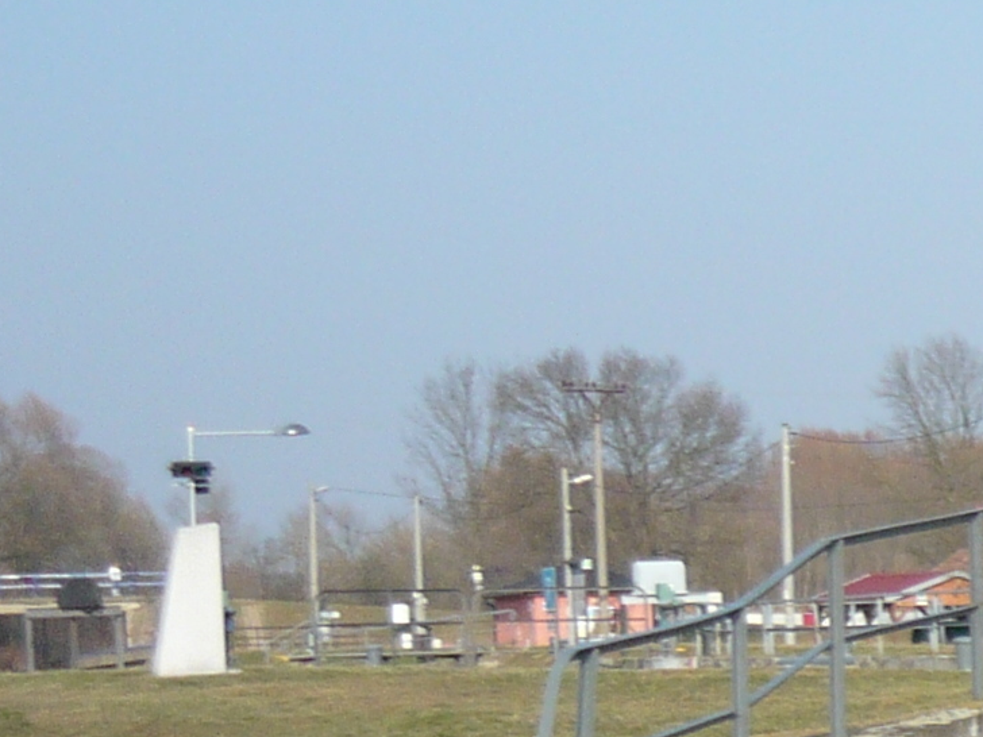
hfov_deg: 12.4
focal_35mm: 148
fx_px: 4203
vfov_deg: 9.7
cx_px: 1647
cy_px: 1116
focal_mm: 5.5
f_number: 8
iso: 100
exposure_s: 1/160
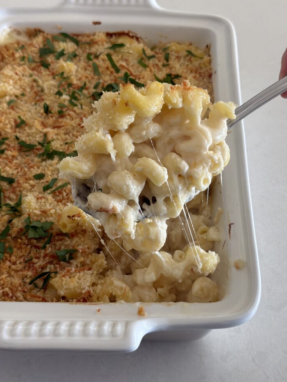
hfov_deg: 27.5
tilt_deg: -49.4
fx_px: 585
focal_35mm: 53
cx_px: 154
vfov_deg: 36.1
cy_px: 200
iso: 250
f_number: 1.78
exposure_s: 1/1000
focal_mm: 6.76
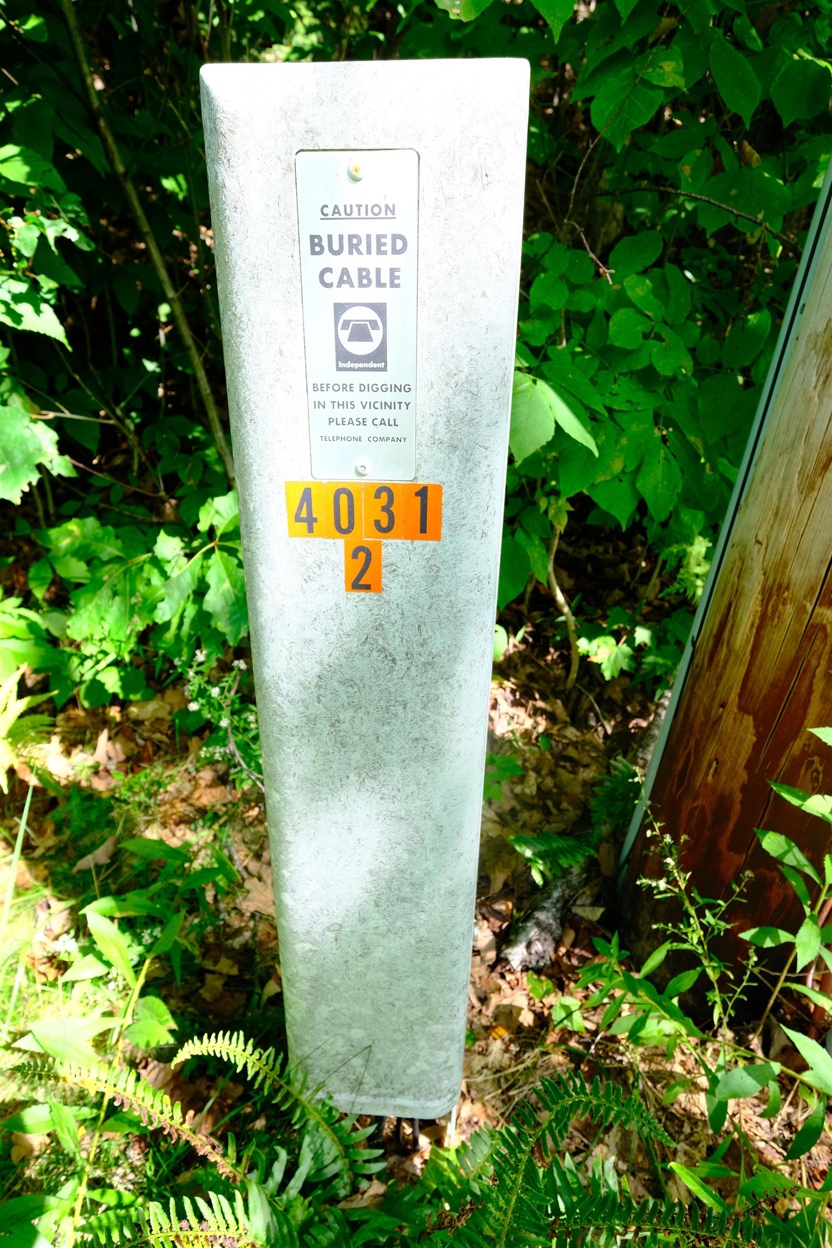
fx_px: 728
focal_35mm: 21
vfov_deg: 81.2
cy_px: 624
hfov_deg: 59.5
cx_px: 416
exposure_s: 1/60
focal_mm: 13.8
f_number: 5.6
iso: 320
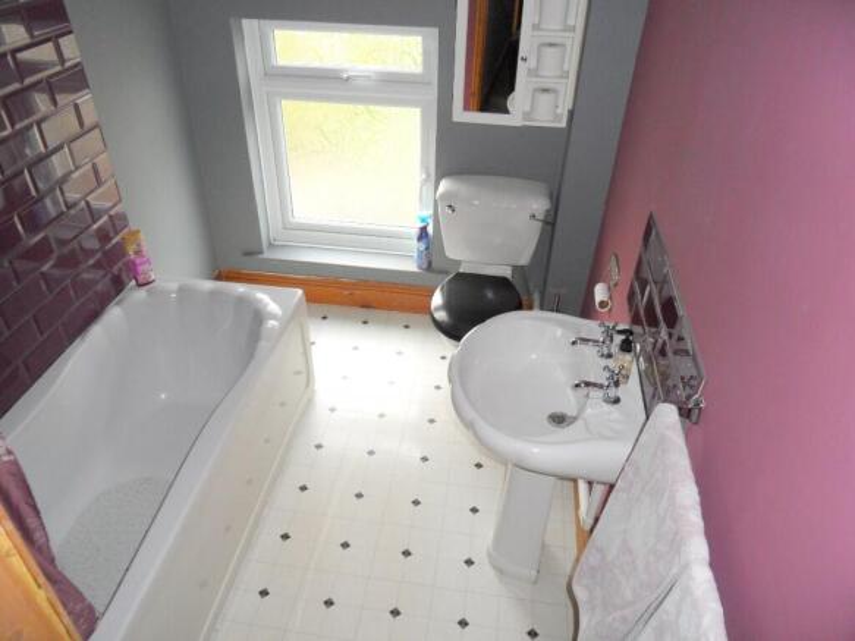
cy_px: 320
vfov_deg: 56.8
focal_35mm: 24
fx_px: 593
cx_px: 428
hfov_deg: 71.6
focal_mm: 3.9
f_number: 3.2
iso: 100
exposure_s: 1/45
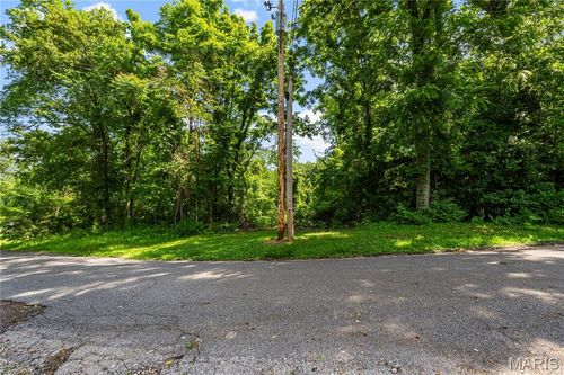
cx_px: 282
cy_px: 188
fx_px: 235
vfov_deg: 77.3
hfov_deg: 100.4
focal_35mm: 15
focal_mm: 10
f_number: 8
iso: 400
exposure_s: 1/125
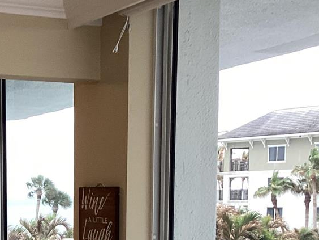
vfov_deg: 16.1
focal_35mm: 88
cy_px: 295
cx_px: 15
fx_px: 811
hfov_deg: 21.6
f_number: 2.4
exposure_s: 1/60
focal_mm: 3.3
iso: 100
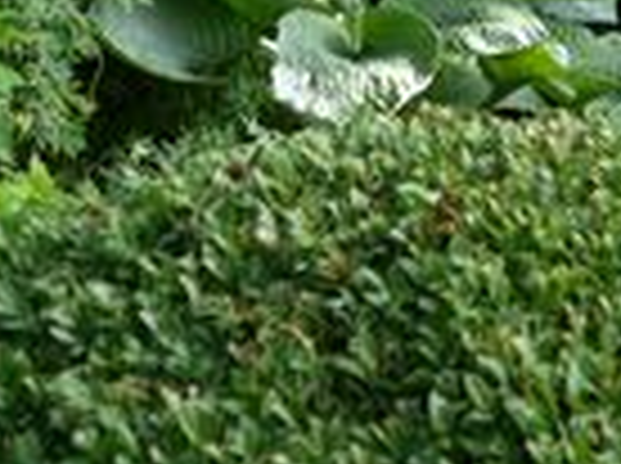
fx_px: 2328
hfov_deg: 15.1
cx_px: 446
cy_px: -270
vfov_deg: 10.9
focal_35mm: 130
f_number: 4
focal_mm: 14
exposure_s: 1/80
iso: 100
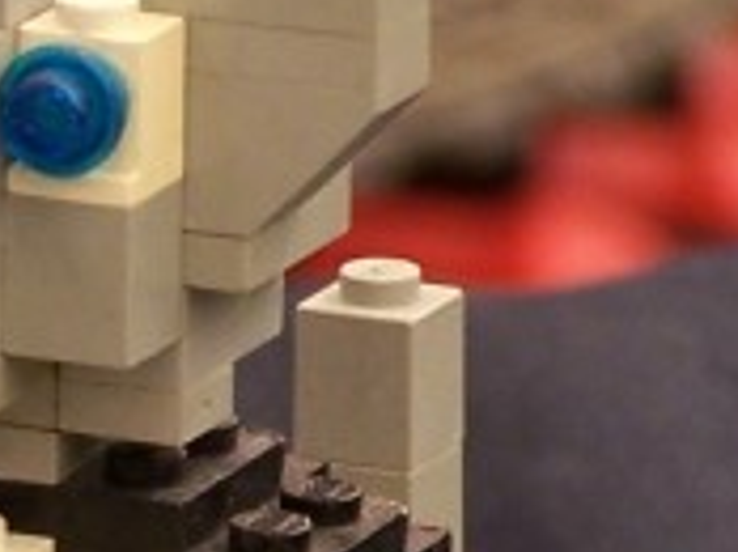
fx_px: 21226
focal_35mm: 997
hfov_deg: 2.0
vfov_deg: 1.5
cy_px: 1040
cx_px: -802
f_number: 3.2
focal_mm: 28
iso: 80
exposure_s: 1/2
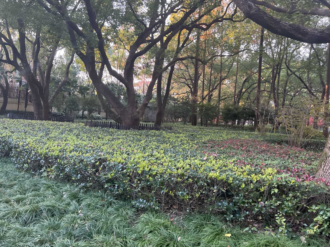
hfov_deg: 67.3
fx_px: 248
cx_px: 165
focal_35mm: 26
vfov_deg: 53.1
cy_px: 124
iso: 125
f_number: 1.5
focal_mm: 5.7
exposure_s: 1/121
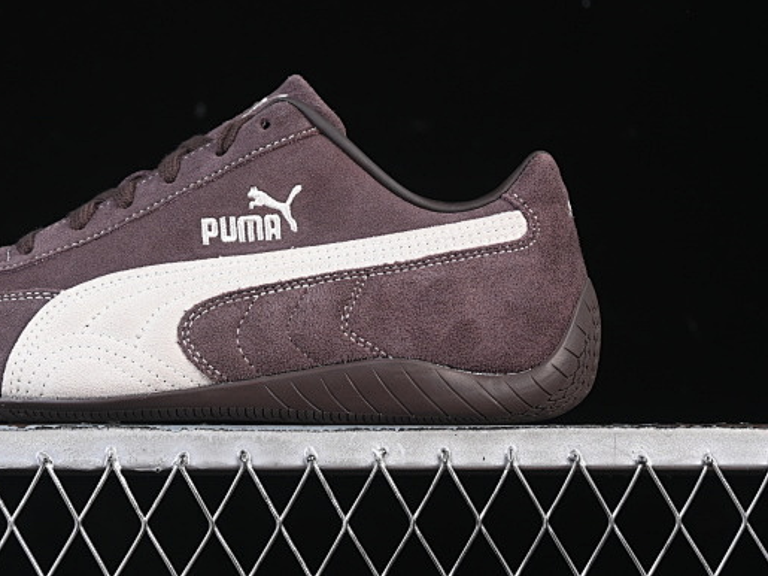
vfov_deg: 13.2
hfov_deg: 17.5
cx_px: 197
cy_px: 180
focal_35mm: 112
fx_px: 2484
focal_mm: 50
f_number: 6.3
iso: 160
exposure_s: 1/60
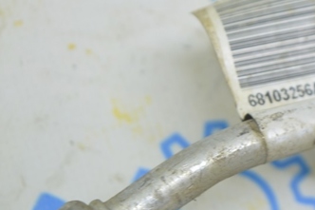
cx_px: 288
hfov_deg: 12.8
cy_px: 48
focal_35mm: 159
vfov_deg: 8.6
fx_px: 1390
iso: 400
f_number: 5.6
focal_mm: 55
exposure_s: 1/20
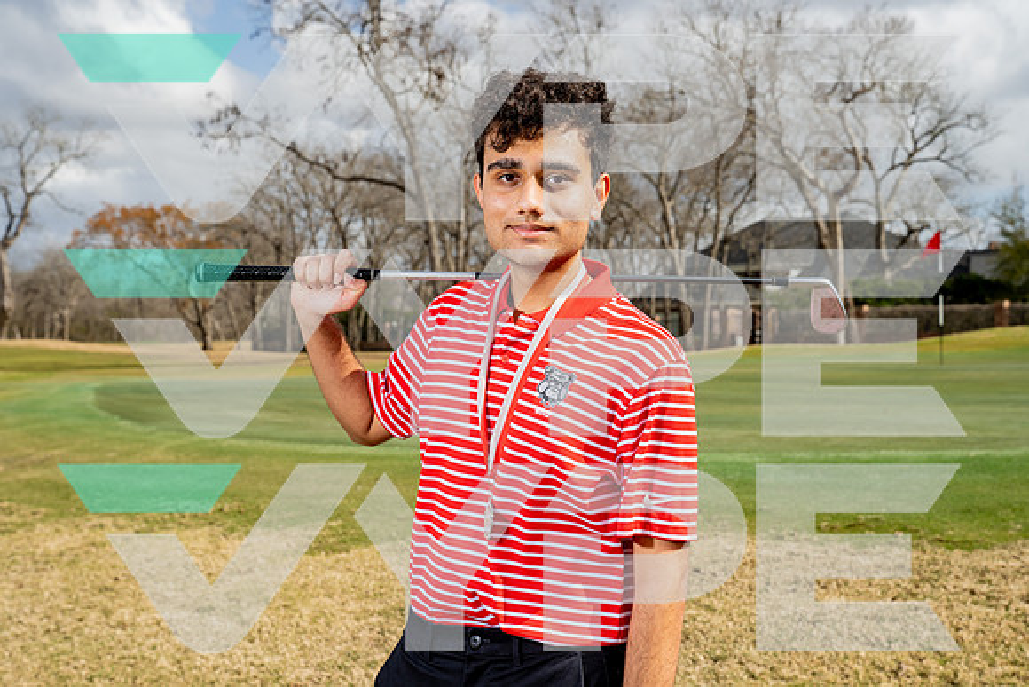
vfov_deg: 24.2
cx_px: 514
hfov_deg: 35.6
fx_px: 1601
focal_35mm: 56
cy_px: 344
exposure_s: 1/250
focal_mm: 56
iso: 100
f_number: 8
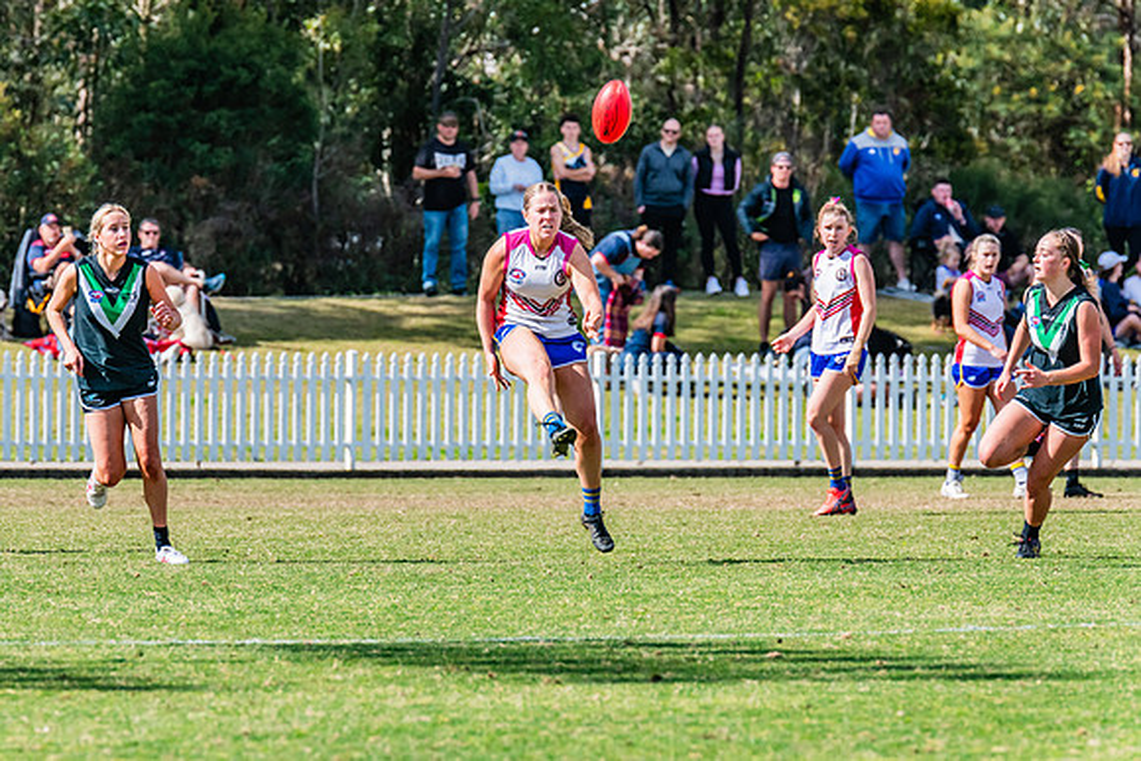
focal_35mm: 459
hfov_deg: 4.5
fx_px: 14542
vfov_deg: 3.0
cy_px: 415
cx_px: 518
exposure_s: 1/1250
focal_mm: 420
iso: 800
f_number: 11
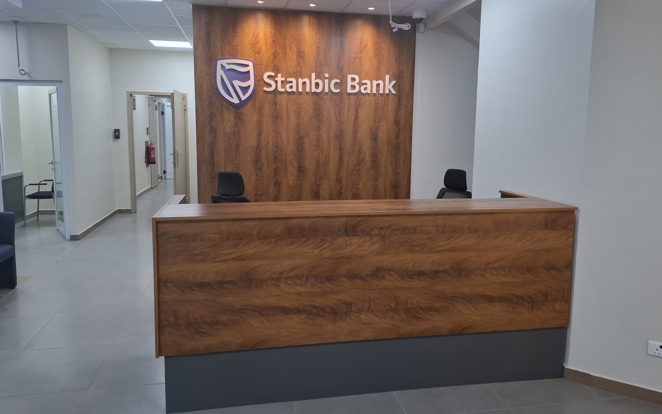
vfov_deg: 49.2
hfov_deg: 72.5
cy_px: 182
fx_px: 451
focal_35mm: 25
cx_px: 330
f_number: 1.8
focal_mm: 5.54
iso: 100
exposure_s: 1/100
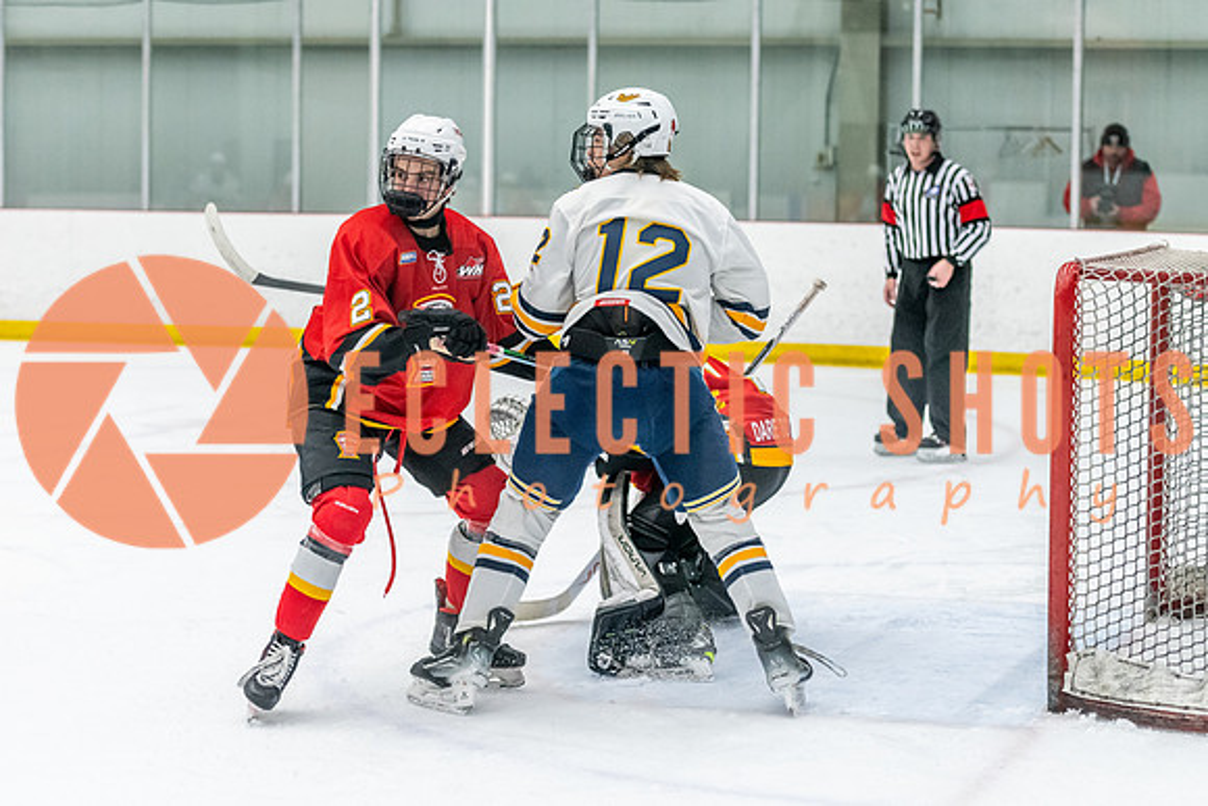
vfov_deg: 13.8
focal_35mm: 99
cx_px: 604
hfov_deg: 20.6
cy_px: 416
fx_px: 3327
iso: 3200
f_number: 2.8
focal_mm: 75
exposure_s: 1/800
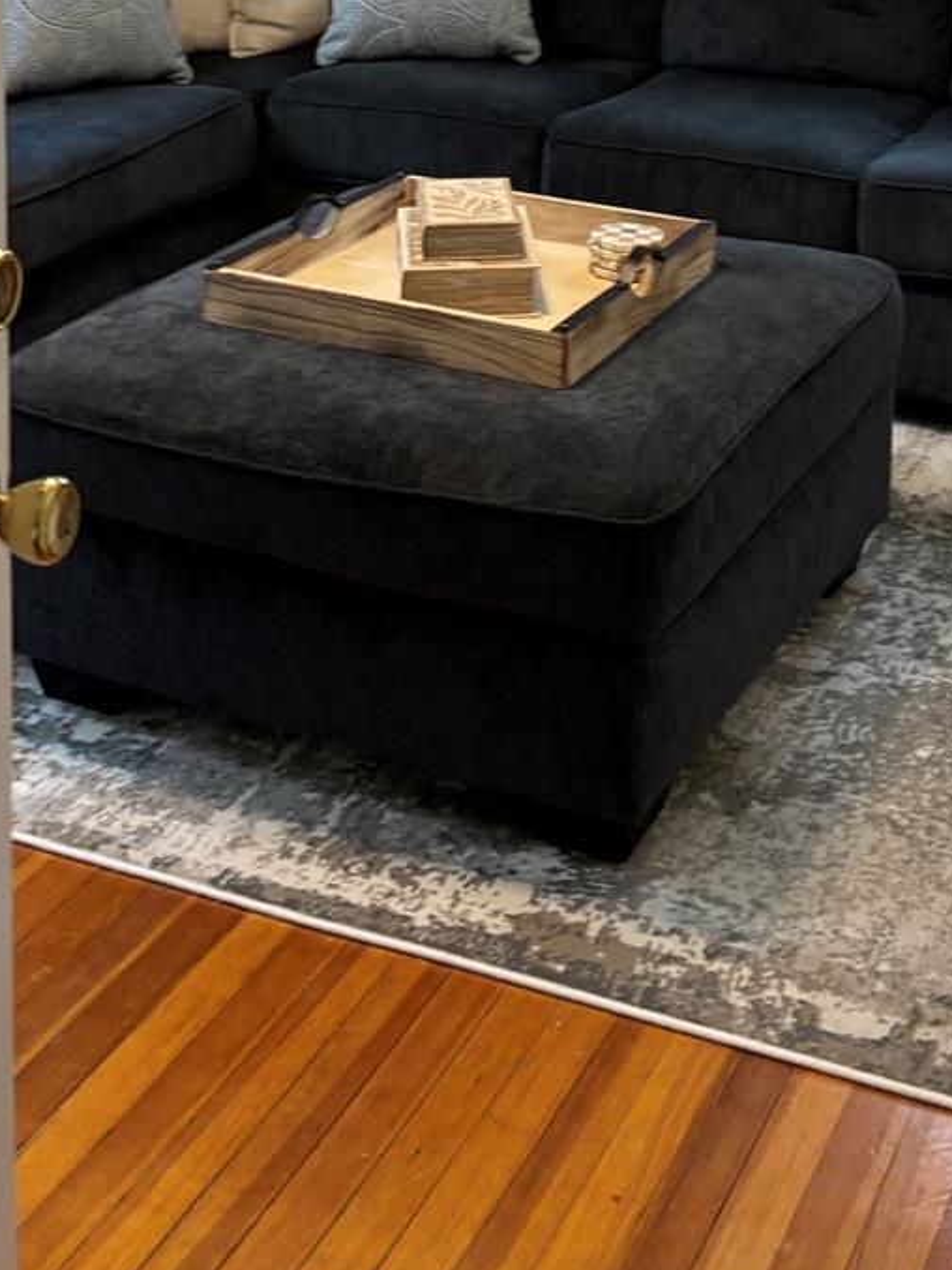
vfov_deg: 29.5
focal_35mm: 59
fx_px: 2163
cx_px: 662
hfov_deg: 24.7
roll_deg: -2.4
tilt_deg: -9.8
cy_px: -122
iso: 160
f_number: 1.6
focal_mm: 5.96
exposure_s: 1/60
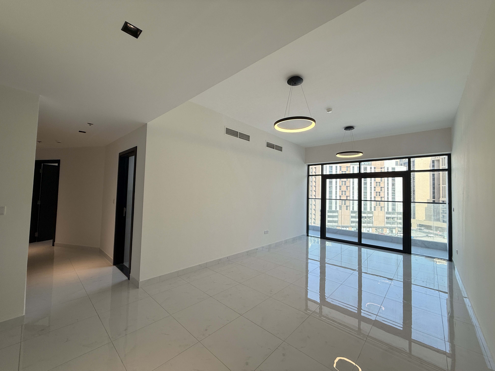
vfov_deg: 85.7
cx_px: 248
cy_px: 186
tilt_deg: +2.9
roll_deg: -1.7
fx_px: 200
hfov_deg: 102.1
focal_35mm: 14
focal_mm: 2.22
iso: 50
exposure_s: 1/162
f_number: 2.2
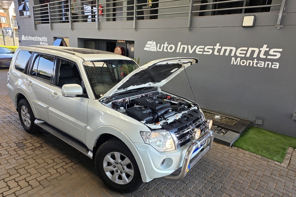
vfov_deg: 53.1
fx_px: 197
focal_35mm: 24
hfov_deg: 73.8
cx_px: 148
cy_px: 102
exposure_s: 1/180
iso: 40
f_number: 1.7
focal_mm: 6.25
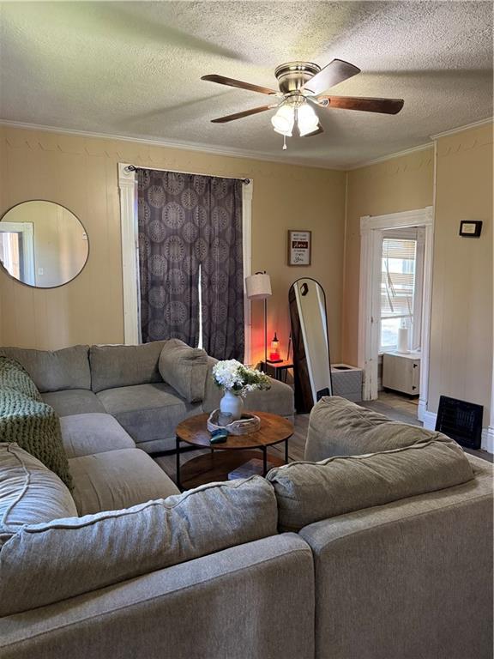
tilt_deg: -5.1
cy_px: 330
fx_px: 457
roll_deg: +0.0
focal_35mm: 24
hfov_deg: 56.8
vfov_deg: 71.6
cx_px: 247
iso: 640
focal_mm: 6.76
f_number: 1.78
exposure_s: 1/60
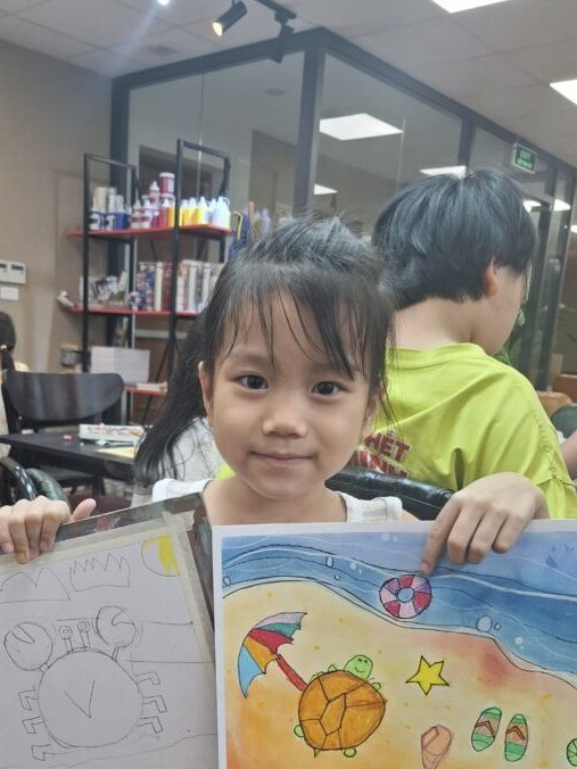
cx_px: 221
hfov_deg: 41.5
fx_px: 756
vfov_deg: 52.8
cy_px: 521
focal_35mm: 34
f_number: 1.8
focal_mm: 5.54
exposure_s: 1/100
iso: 160
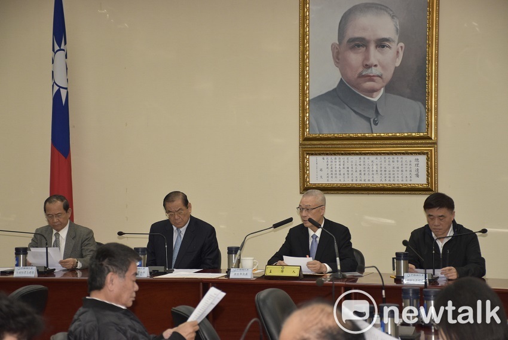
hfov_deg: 19.4
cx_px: 254
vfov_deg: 13.1
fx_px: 1483
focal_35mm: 105
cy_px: 170
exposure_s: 1/160
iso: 800
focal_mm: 70
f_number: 5
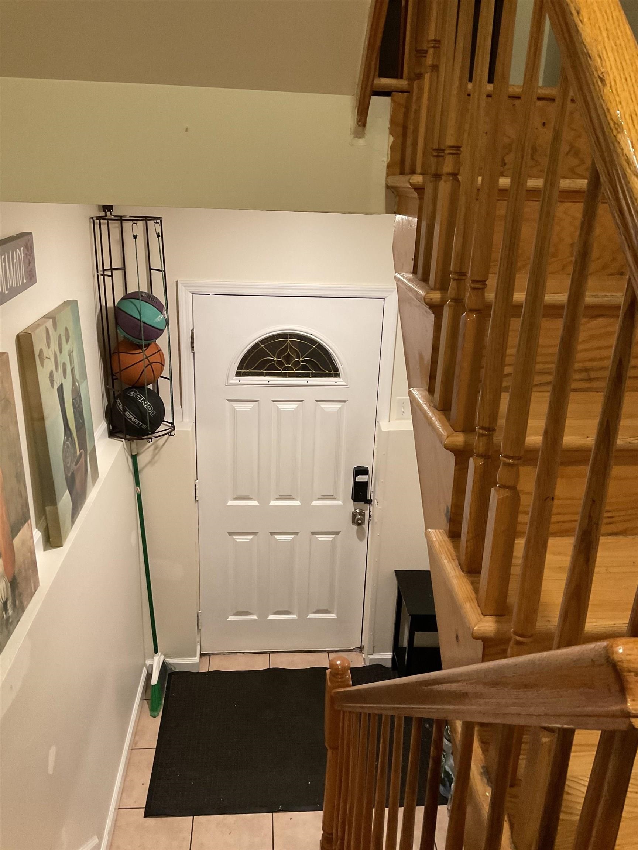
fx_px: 713
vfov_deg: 61.7
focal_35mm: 29
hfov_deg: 48.2
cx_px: 319
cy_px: 425
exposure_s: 1/40
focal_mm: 3
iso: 200
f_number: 1.8
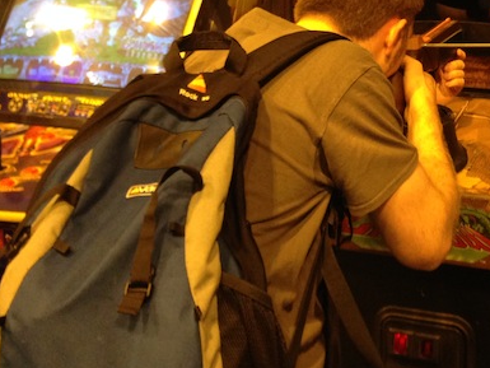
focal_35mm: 70
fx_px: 991
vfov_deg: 20.3
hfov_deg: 26.7
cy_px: -13
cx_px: 453
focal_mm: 4.12
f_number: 2.4
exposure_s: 1/20
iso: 200
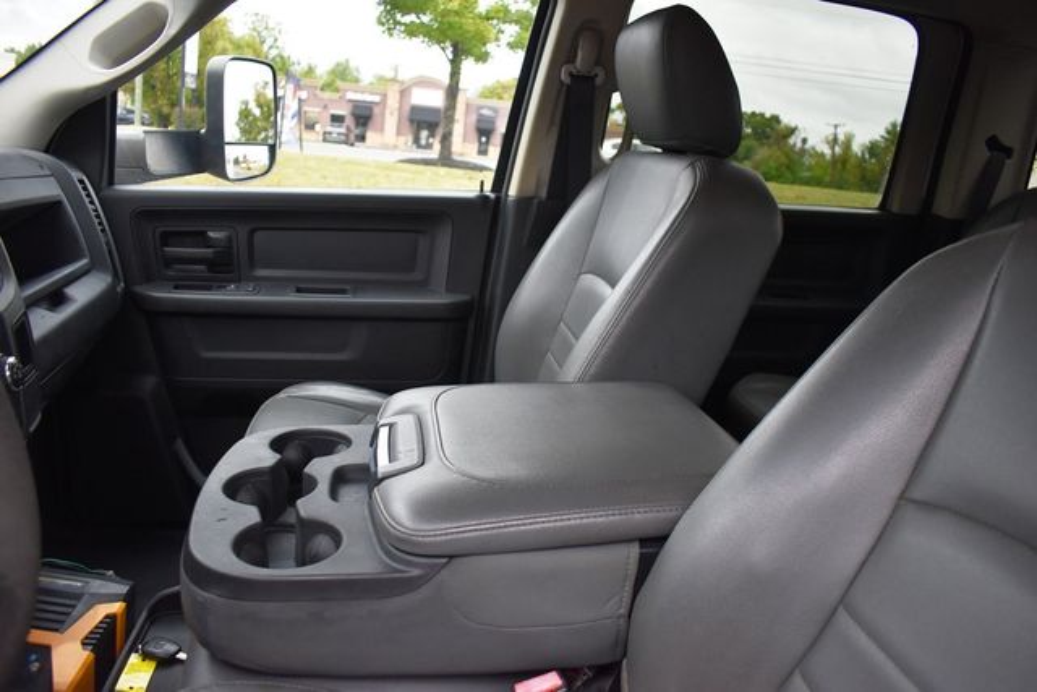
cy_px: 346
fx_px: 778
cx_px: 518
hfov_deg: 67.4
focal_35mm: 27
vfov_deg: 48.0
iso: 800
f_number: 3.5
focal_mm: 18
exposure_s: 1/200
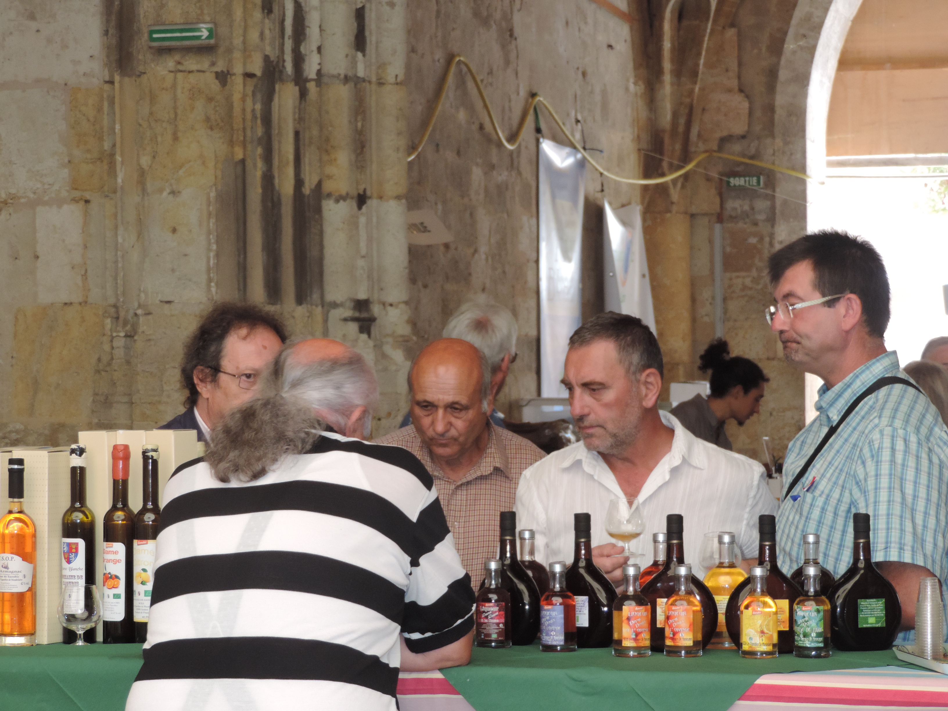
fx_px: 2739
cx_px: 474
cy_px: 356
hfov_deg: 19.6
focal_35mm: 100
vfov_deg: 14.8
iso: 360
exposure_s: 1/100
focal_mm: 17.8
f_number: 4.1
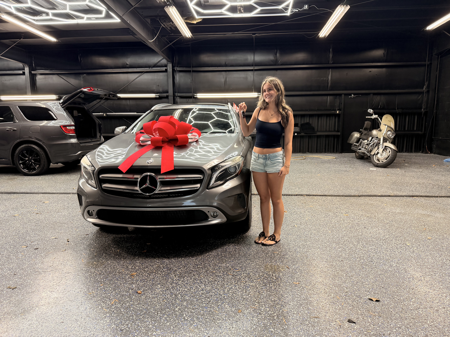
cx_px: 225
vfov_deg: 56.8
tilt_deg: -8.3
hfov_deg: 71.6
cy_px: 168
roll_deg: +0.6
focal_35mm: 24
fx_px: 312
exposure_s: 1/120
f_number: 1.78
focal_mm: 6.76
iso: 250
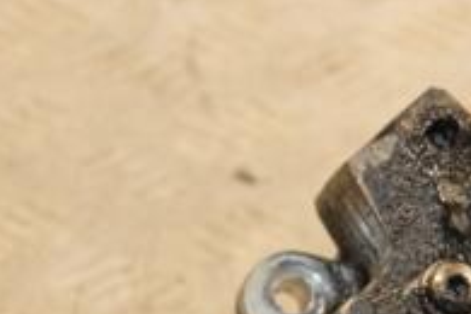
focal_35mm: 323
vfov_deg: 4.2
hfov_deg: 6.3
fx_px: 4226
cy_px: 437
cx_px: 543
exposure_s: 1/160
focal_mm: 70
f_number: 5.3
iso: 800
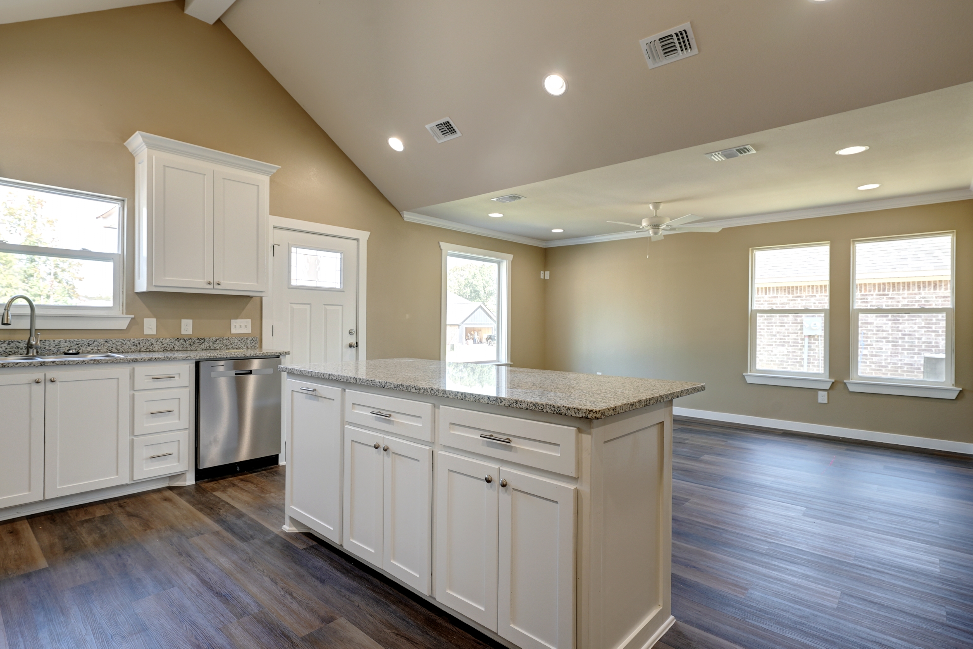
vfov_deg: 67.4
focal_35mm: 18
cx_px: 486
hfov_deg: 90.0
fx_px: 487
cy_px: 324
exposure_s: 1/15
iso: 320
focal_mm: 18
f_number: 8
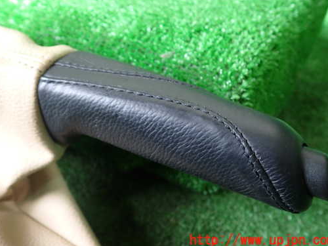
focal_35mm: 36
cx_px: 141
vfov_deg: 39.5
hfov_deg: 51.2
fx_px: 341
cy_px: 101
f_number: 2.3
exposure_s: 1/50
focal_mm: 5.4
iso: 200
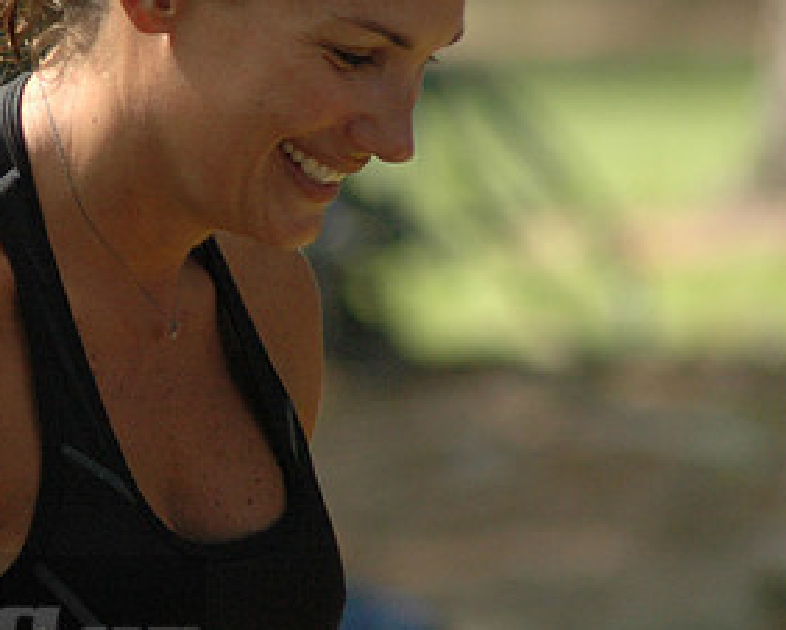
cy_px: 199
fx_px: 16132
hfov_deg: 2.8
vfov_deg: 2.2
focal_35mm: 693
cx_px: 98
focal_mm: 240
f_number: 5.3
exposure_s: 1/800
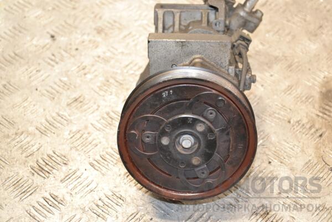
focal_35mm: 57
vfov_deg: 23.8
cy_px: 111
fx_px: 526
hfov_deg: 35.1
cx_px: 166
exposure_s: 1/60
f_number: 5
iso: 800
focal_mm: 38
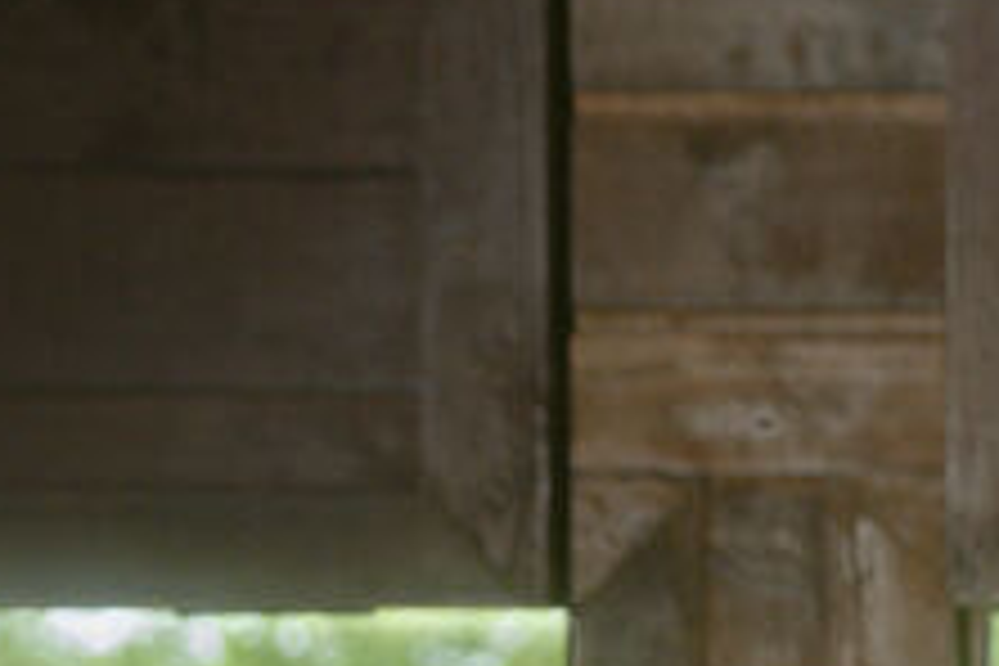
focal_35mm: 227
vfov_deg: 5.8
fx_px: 6299
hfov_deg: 8.8
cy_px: 1773
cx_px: 1593
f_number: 4
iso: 640
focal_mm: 42
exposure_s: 1/125
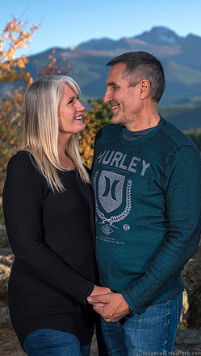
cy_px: 178
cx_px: 110
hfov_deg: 18.8
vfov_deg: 32.8
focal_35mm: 64
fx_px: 606
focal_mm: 60
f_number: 4
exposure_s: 1/400
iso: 100
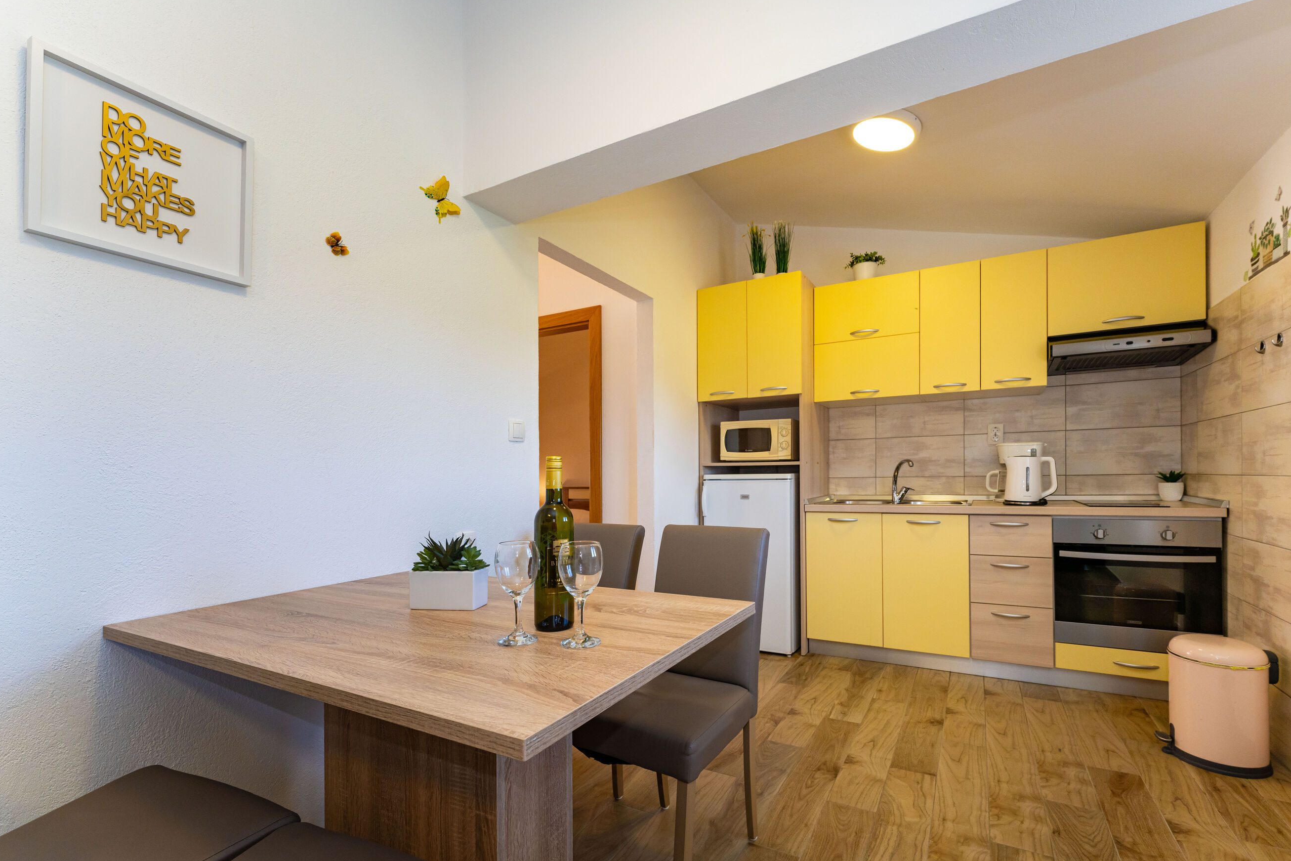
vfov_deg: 77.2
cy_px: 456
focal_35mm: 15
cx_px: 680
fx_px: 538
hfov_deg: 100.3
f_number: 7.1
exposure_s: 1/60
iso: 800
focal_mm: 14
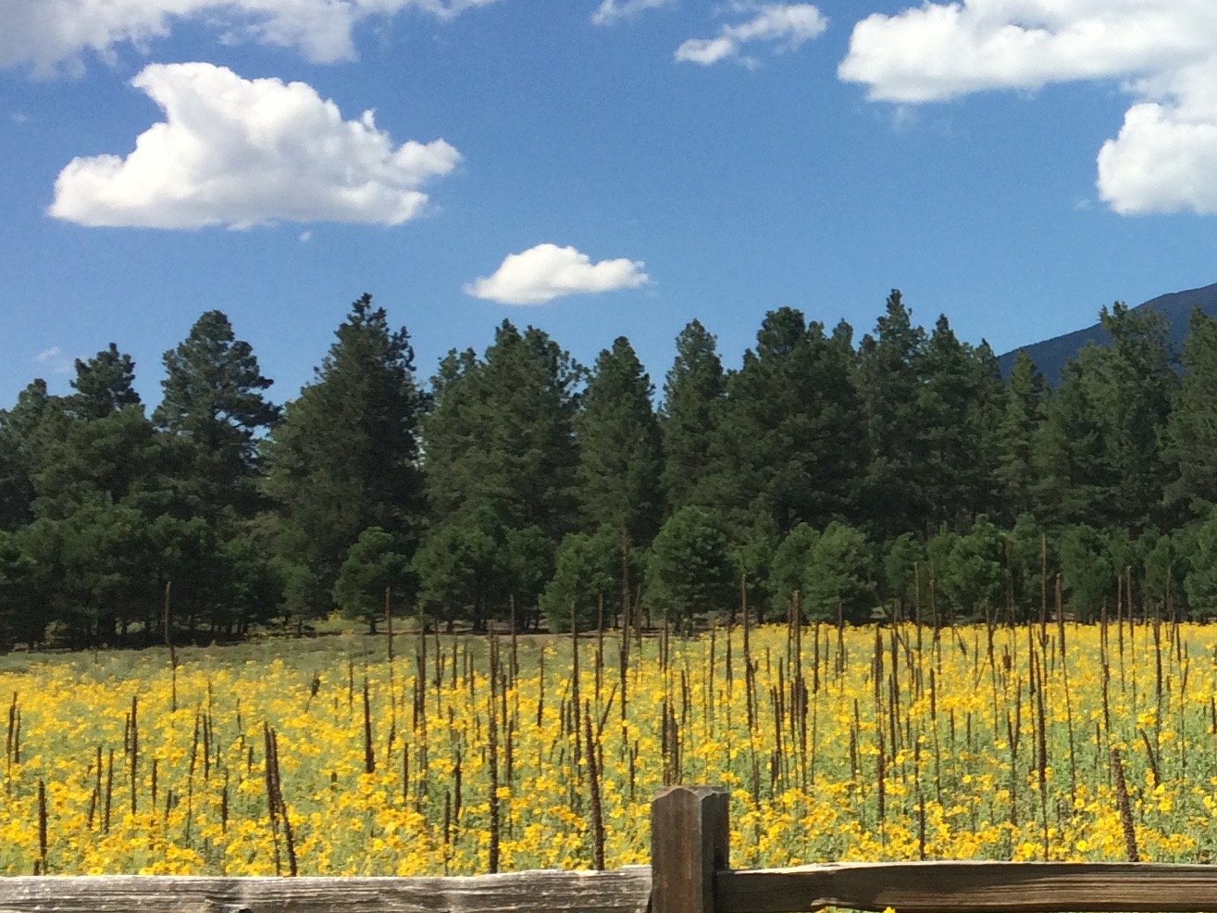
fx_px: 2531
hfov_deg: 25.4
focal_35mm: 72
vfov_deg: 20.4
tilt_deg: +5.5
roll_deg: +1.3
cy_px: 439
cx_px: 1282
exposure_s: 1/2564
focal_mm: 4.15
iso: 32
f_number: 2.2
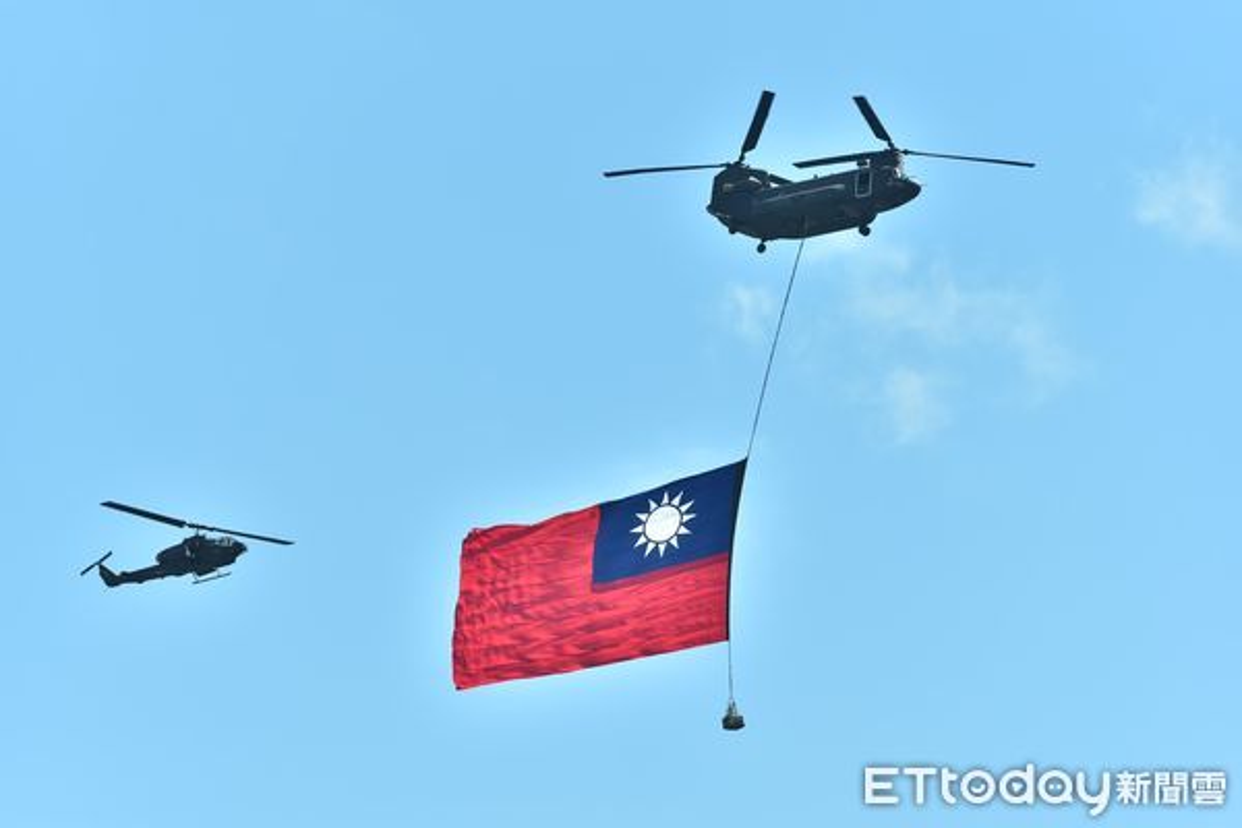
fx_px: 9314
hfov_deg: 7.6
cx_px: 621
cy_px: 414
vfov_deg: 5.1
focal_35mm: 270
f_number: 6.3
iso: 500
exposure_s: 1/1000
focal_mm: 270
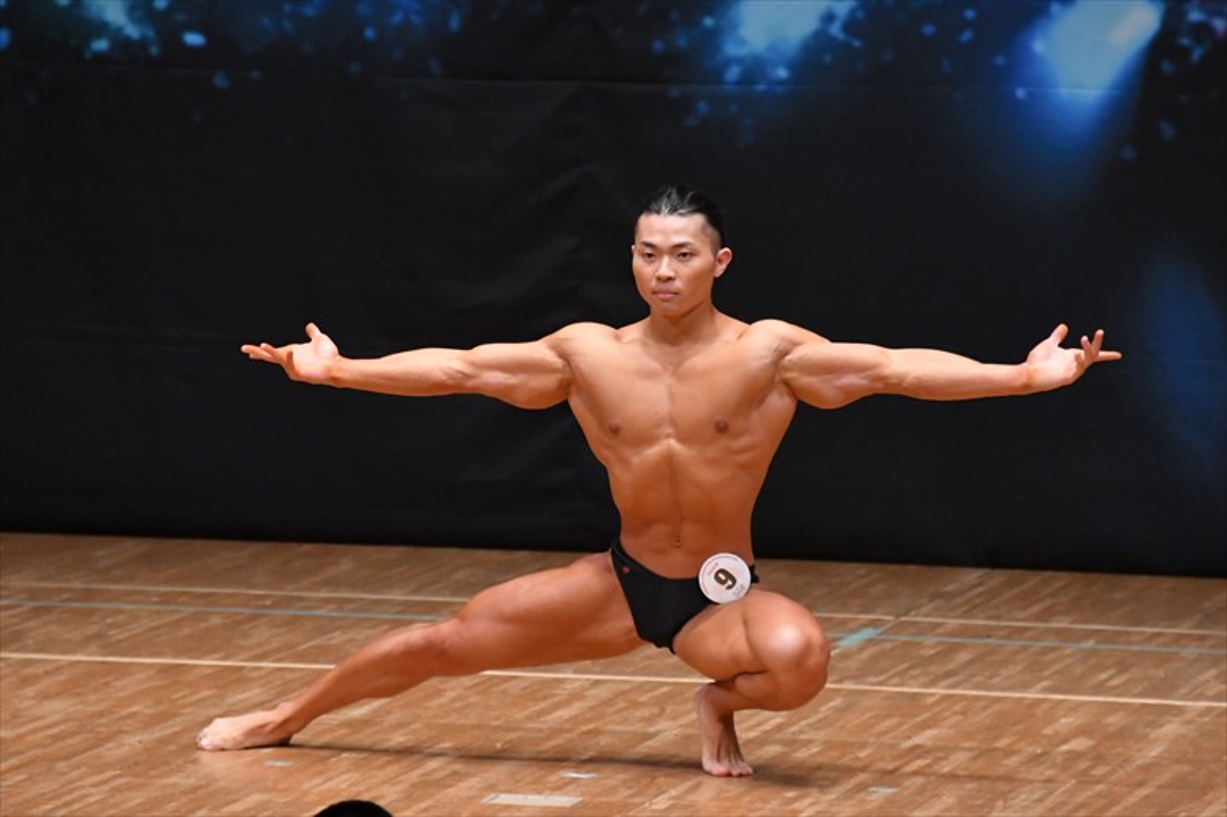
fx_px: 12775
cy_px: 408
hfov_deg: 5.5
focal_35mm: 375
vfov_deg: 3.7
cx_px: 614
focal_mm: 250
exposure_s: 1/400
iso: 5000
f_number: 5.6
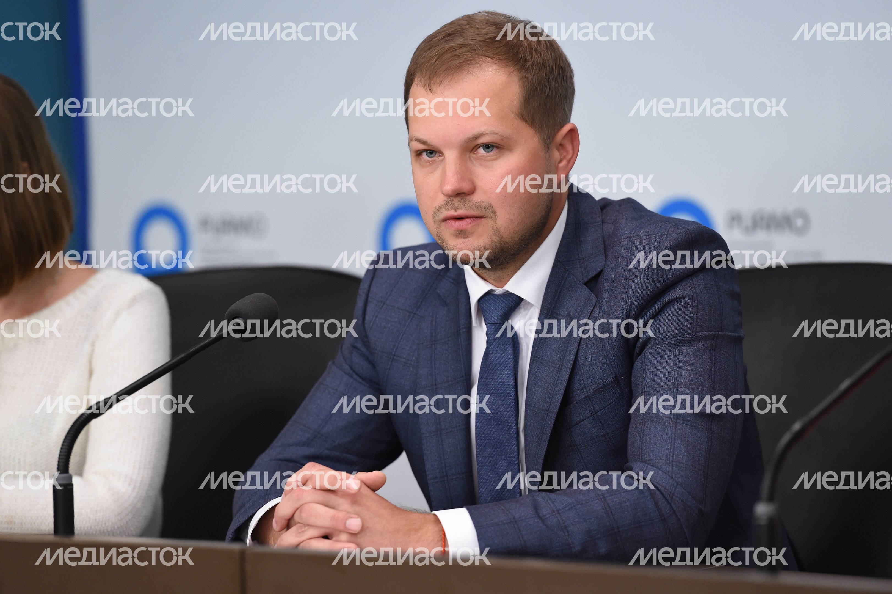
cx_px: 446
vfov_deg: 7.2
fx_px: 4705
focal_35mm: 190
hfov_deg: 10.8
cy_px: 297
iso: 2500
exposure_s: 1/320
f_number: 3.5
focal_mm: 190
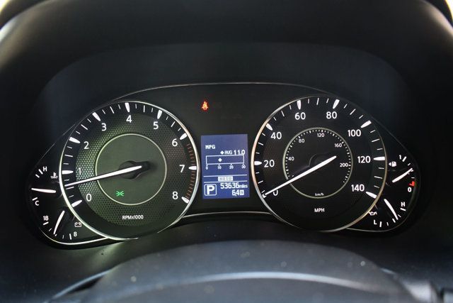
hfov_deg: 67.4
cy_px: 152
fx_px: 340
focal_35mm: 27
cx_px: 226
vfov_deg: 48.0
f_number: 3.5
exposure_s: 1/125
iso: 1400
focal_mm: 18
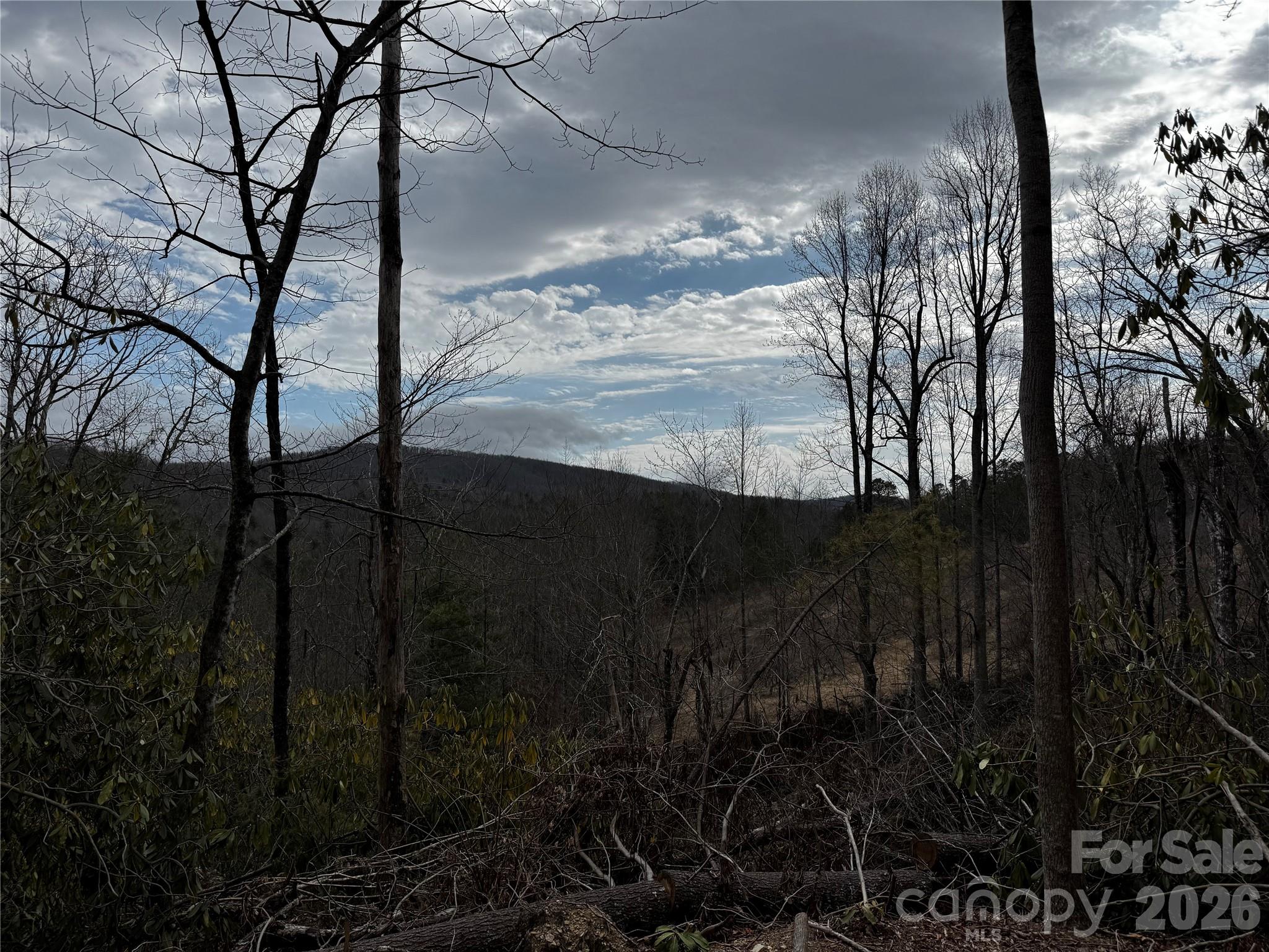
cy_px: 476
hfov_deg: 71.6
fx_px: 880
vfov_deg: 56.8
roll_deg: +0.6
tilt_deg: +1.9
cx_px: 634
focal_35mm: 24
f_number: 1.78
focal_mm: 6.76
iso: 80
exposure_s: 1/12346
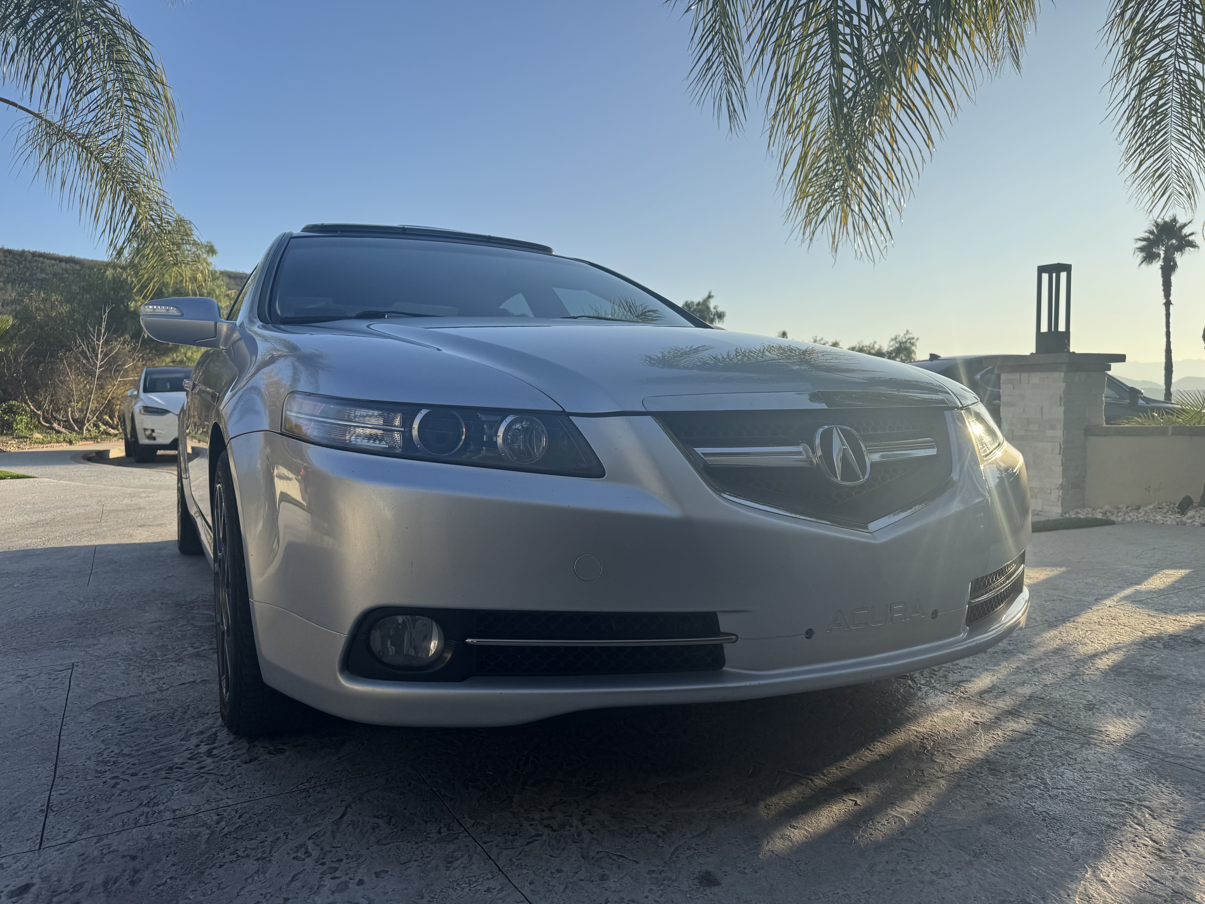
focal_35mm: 24
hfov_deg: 71.6
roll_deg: -0.1
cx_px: 602
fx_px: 835
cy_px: 452
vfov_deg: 56.8
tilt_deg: -5.9
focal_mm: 6.76
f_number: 1.78
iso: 80
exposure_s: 1/3597
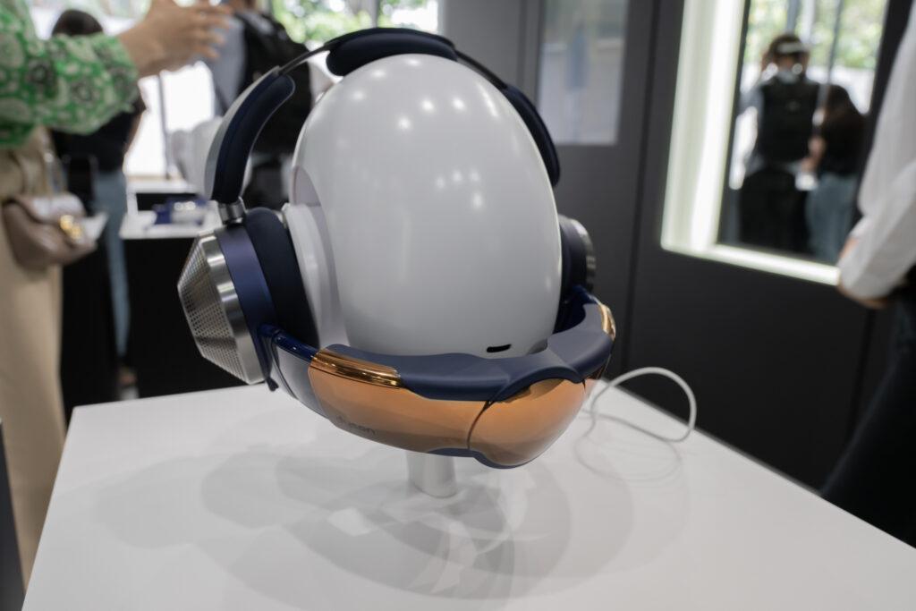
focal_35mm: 26
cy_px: 306
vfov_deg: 48.7
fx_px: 674
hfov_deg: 68.4
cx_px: 458
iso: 500
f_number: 5.6
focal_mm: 26.5
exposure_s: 1/60
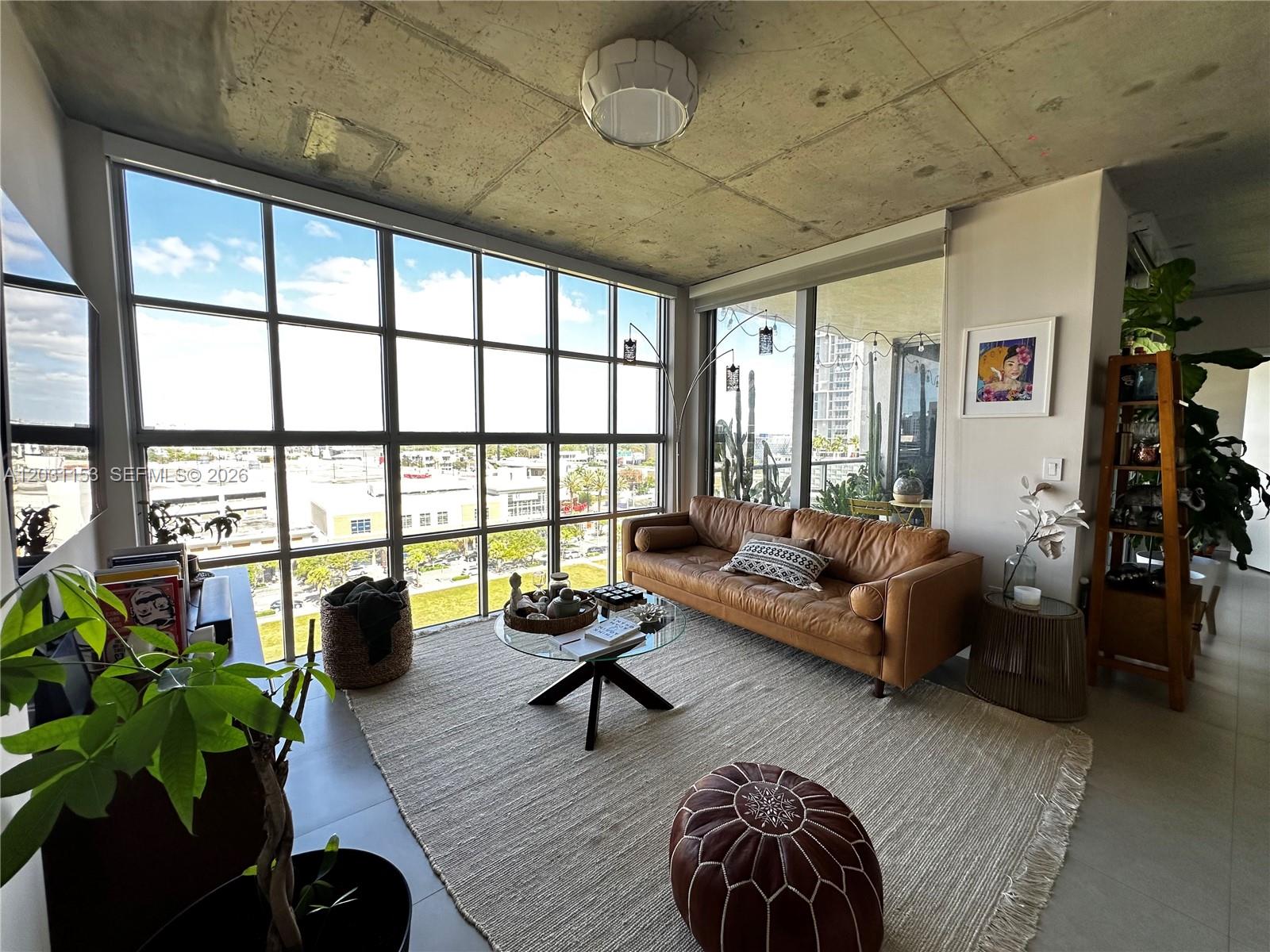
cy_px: 476
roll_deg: -0.3
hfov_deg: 102.1
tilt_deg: -5.0
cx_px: 635
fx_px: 514
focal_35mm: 14
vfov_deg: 85.7
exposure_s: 1/99
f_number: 2.2
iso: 80
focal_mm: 2.22
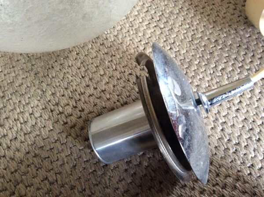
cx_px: 132
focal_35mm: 32
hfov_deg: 56.9
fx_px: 244
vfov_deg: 44.0
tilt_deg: -67.4
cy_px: 98
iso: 250
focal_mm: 3.3
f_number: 2.4
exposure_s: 1/17
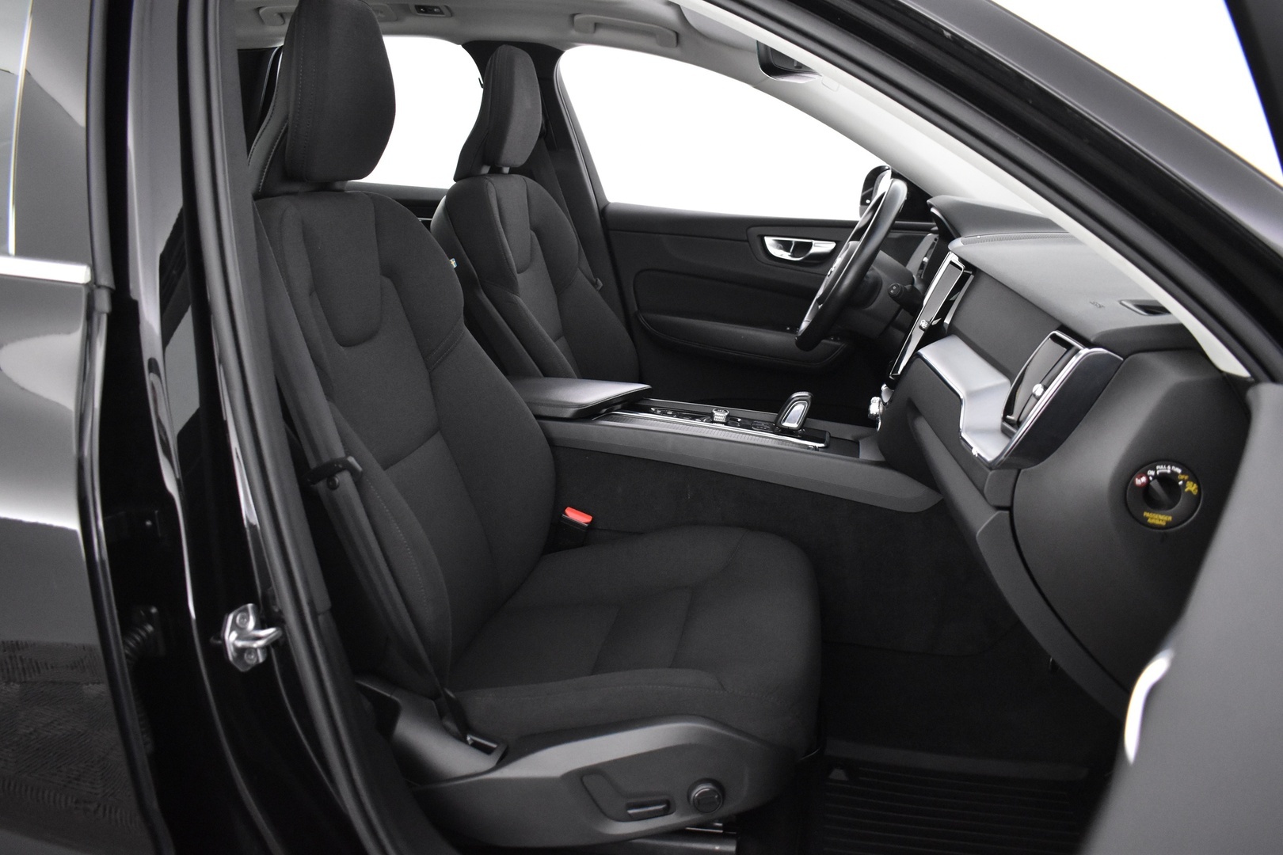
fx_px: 962
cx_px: 642
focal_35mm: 27
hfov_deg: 67.4
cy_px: 428
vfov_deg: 47.9
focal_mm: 18
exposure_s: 1/30
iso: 3200
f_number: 3.5
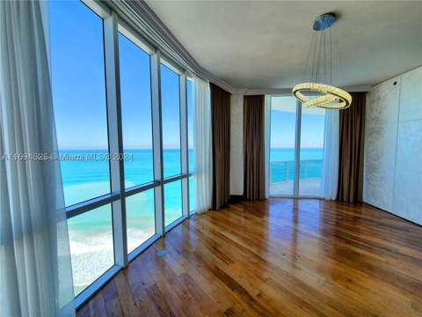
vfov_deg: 89.9
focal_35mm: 13
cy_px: 158
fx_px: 158
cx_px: 211
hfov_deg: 106.2
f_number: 2.2
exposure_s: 1/269
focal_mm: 1.8
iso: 50
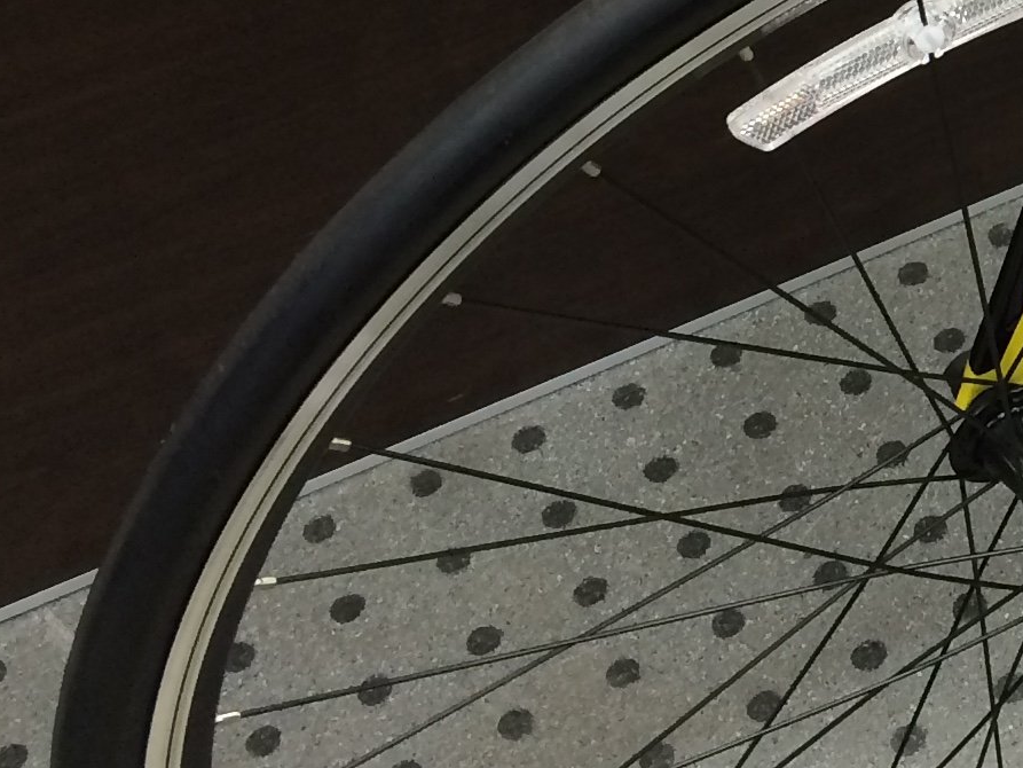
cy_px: -322
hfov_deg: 16.6
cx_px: 1602
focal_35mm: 106
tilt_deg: -40.0
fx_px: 3133
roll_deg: -0.7
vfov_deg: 13.3
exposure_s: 1/30
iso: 80
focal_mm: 4.15
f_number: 2.2
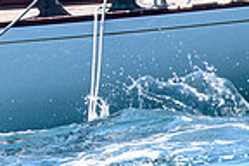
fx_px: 16689
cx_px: -145
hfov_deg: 0.9
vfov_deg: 0.6
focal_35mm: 2413
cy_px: -155
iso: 400
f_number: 5
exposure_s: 1/2500
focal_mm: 400
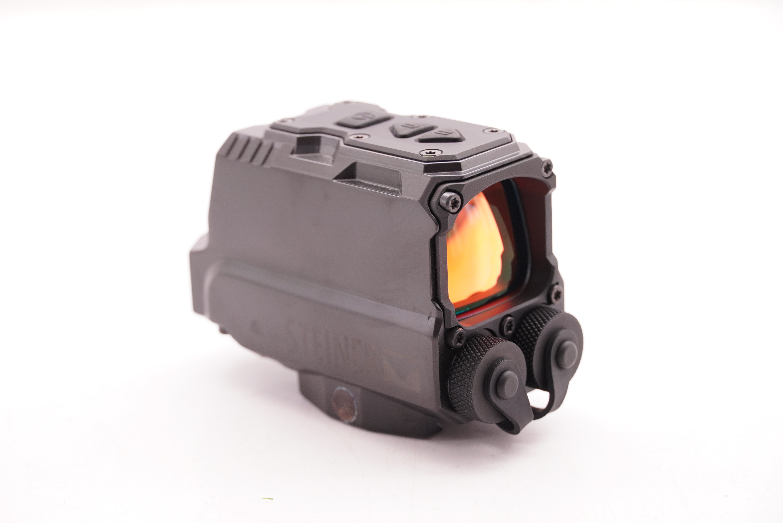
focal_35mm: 92
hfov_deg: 22.2
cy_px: 262
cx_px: 392
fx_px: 1991
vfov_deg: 15.0
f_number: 5.6
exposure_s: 1/125
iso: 800
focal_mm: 61
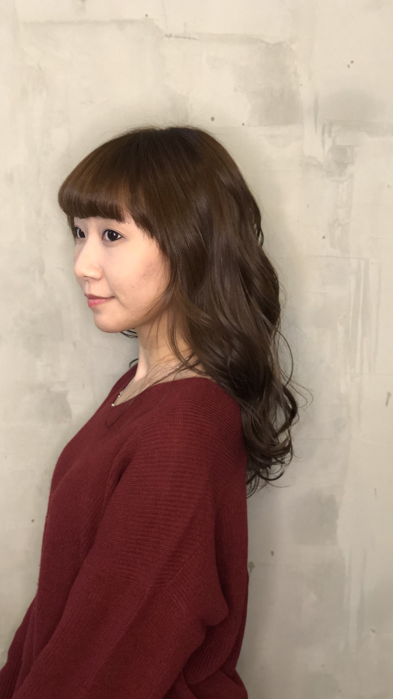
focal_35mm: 57
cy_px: 350
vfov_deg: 36.6
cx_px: 247
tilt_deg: -9.0
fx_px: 1056
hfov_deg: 21.0
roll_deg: -1.4
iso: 125
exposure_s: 1/25
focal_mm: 6
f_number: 2.4
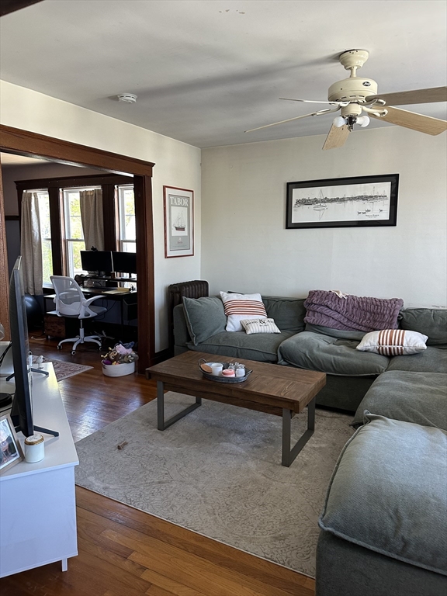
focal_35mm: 24
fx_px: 413
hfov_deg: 56.8
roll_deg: -0.2
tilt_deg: -8.1
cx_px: 224
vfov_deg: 71.6
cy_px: 298
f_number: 1.78
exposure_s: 1/94
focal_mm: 6.86
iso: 250
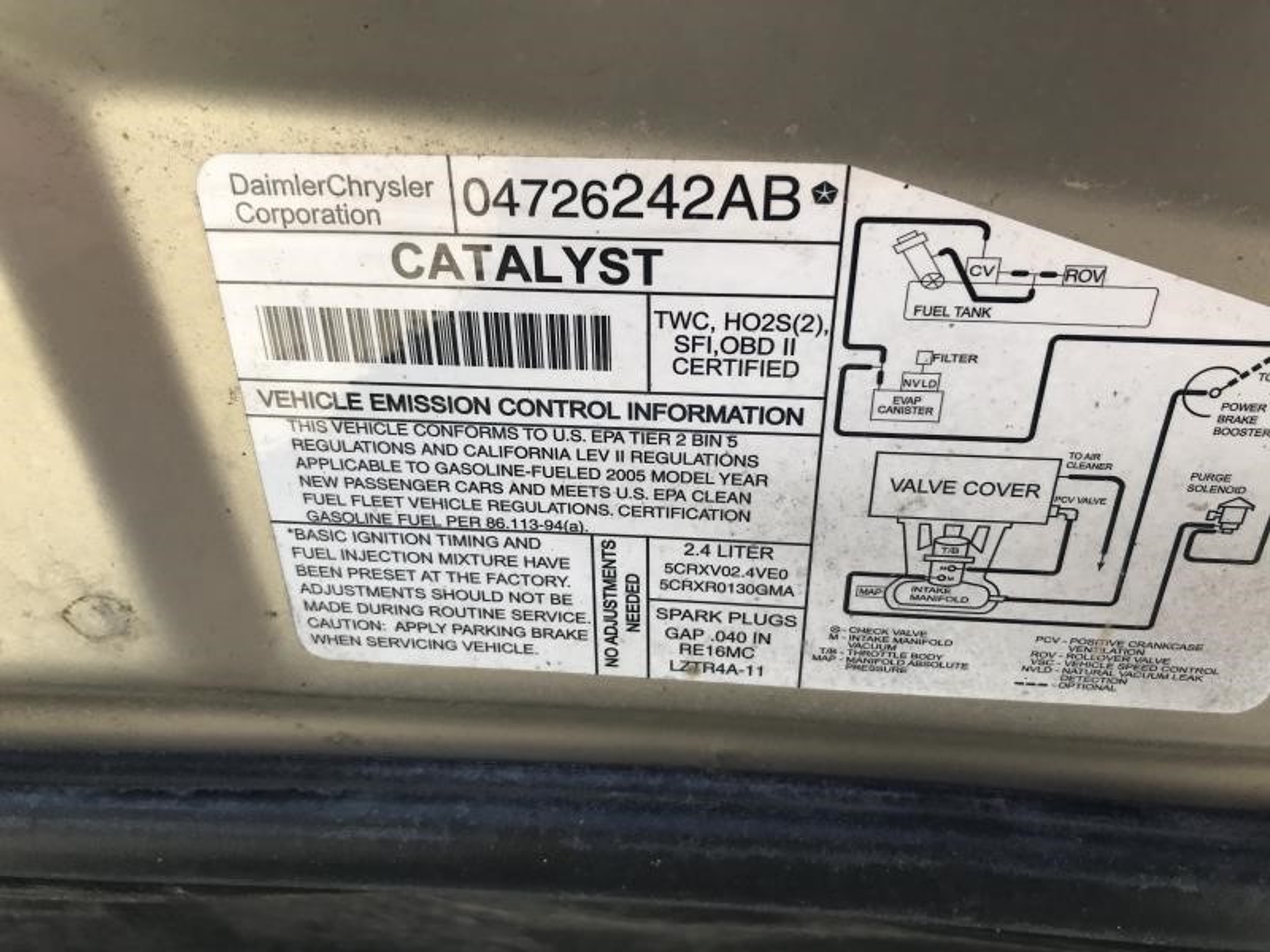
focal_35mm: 28
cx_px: 635
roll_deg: +1.0
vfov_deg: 49.7
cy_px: 476
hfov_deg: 63.4
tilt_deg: +7.6
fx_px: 1027
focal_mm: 3.99
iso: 20
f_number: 1.8
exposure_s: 1/270
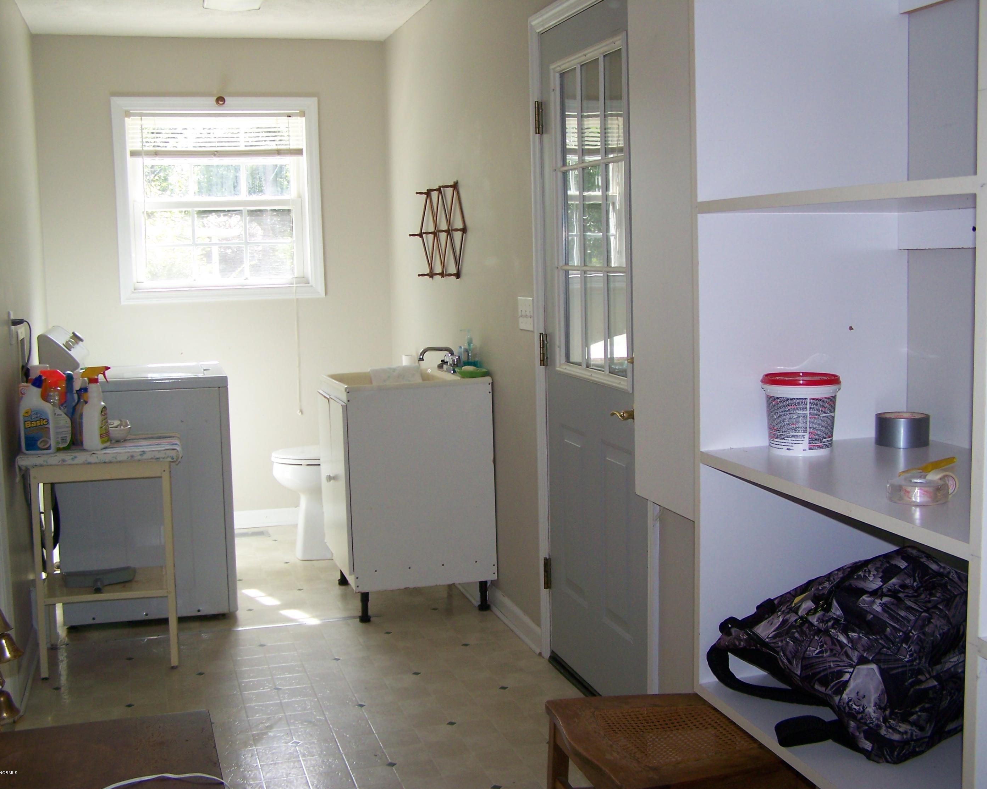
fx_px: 1168
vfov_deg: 37.3
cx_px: 515
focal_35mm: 40
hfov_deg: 45.8
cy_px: 399
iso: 80
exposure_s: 1/60
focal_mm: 6.3
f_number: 2.8
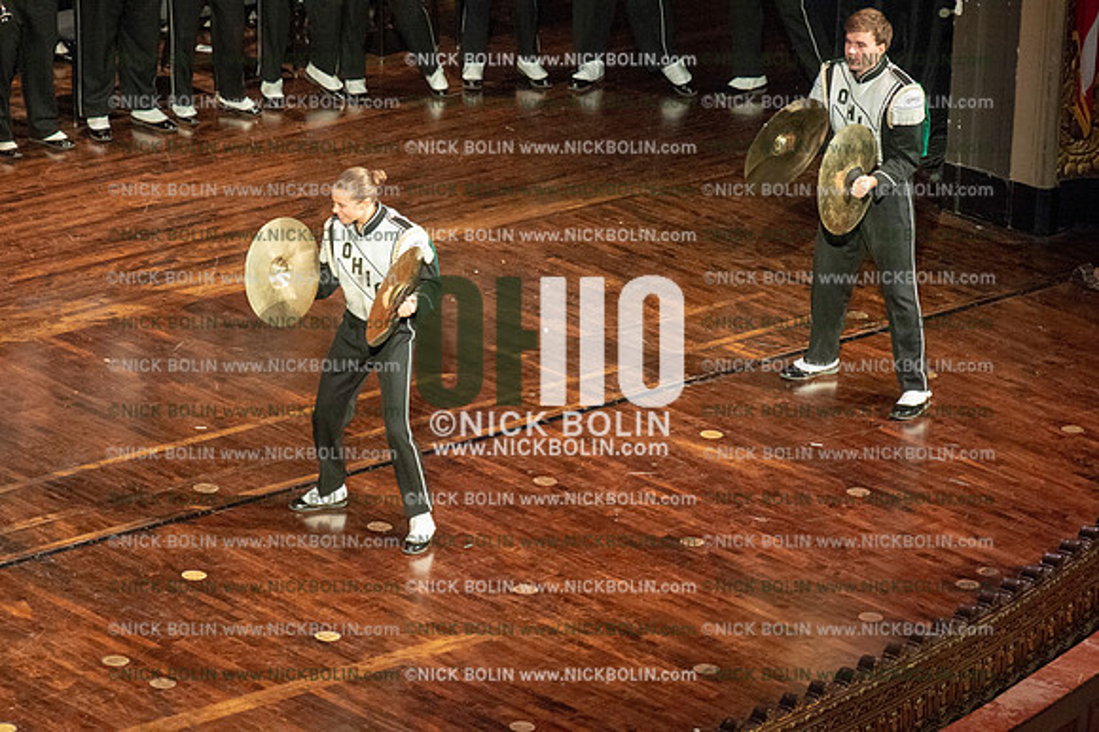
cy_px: 366
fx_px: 6407
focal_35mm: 210
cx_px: 550
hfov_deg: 9.8
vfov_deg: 6.5
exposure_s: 1/200
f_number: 5.6
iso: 8000
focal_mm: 210
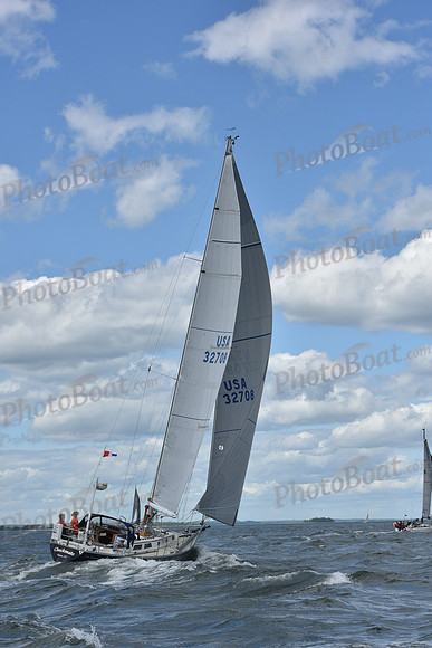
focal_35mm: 80
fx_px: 1439
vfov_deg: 25.4
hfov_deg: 17.1
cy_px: 324
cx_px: 216
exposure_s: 1/1250
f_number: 9
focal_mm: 80
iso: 320
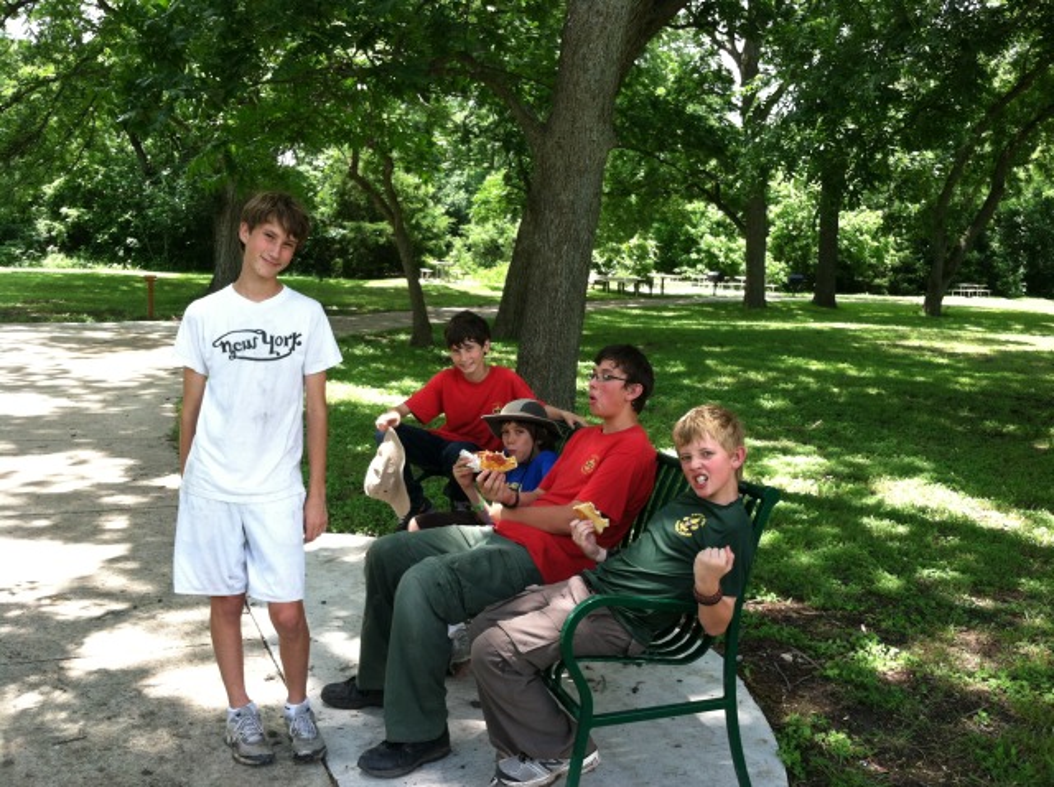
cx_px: 527
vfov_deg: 40.6
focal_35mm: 35
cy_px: 394
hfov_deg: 52.7
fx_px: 1064
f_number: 2.8
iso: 80
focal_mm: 3.85
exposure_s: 1/170
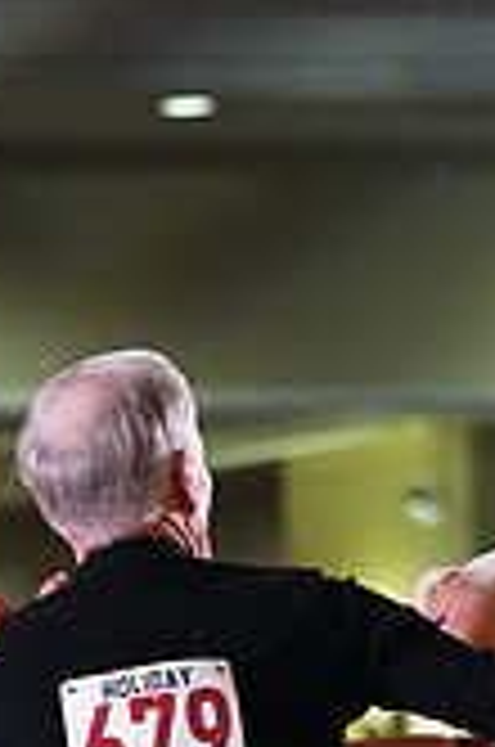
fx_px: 12405
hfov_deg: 2.3
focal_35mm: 599
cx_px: 227
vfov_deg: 3.4
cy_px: 1179
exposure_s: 1/400
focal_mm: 171
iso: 6400
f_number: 4.5
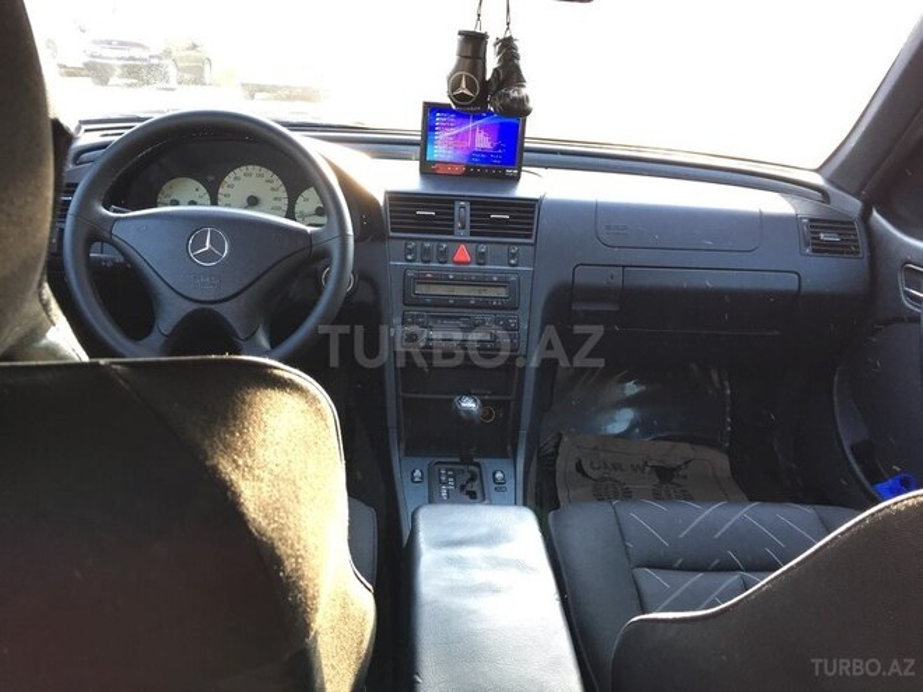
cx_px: 462
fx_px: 773
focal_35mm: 29
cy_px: 346
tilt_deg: -20.6
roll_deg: -4.8
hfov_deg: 61.7
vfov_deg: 48.2
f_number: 2.2
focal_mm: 4.15
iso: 50
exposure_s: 1/33
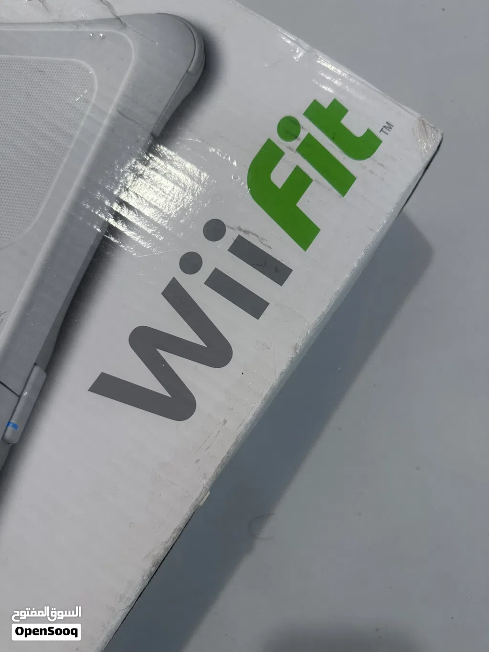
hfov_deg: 56.8
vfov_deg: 71.6
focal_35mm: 24
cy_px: 326
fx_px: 452
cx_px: 244
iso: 125
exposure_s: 1/50
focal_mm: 6.86
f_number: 1.78
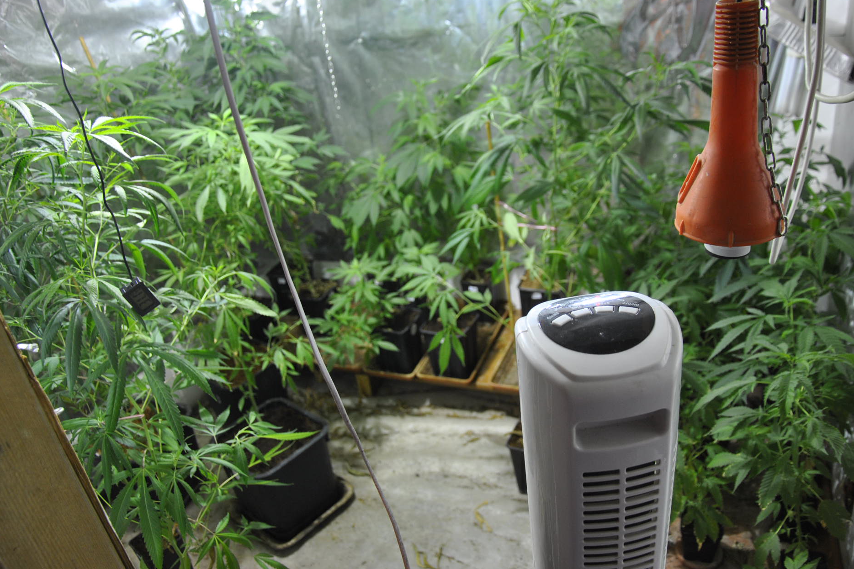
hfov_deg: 65.5
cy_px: 290
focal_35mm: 28
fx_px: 664
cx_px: 426
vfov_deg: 46.4
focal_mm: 18
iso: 250
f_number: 3.5
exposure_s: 1/30
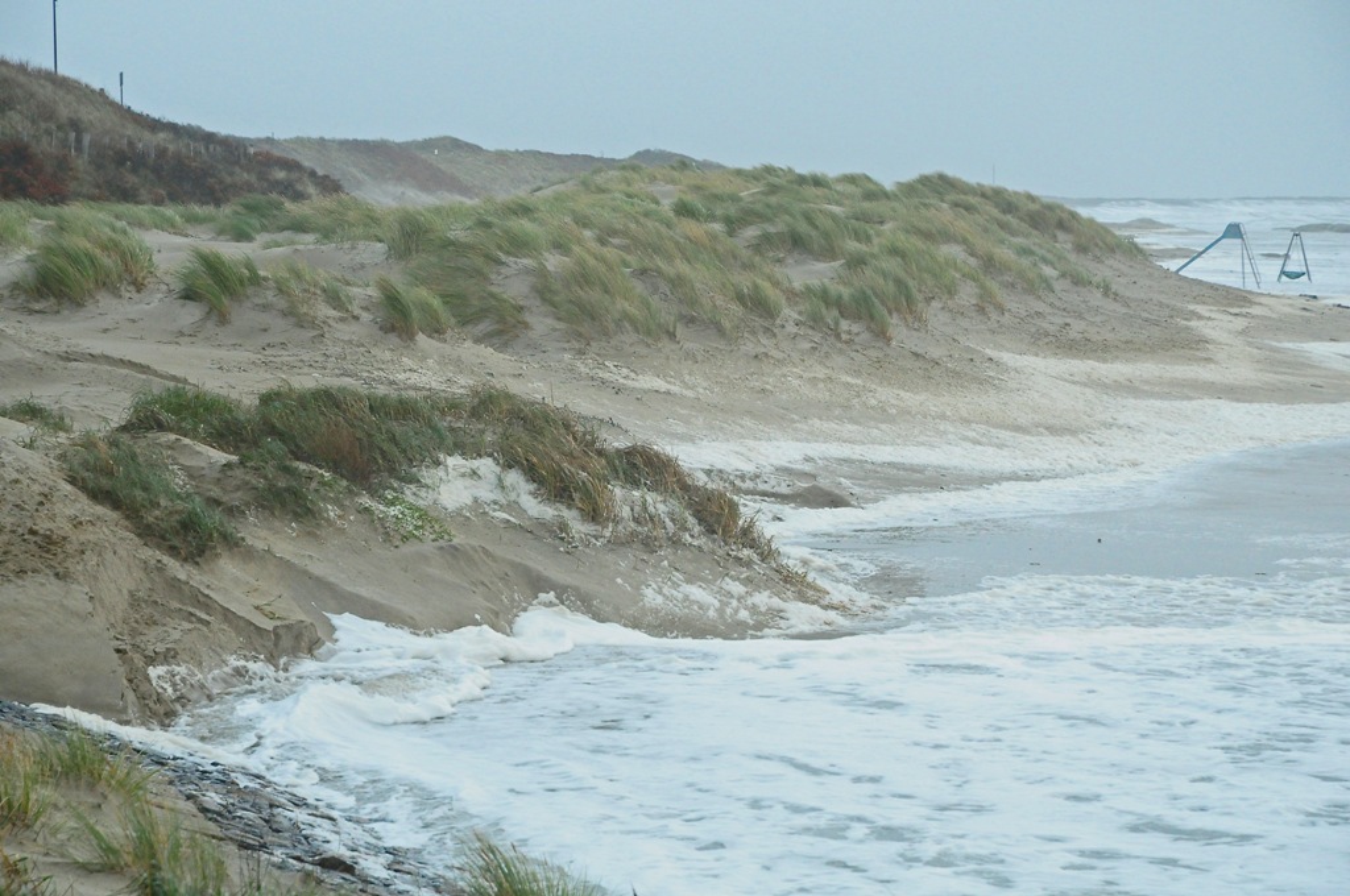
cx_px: 675
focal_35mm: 128
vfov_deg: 10.7
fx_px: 4775
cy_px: 448
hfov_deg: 16.1
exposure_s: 1/500
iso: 1250
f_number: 8
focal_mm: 85
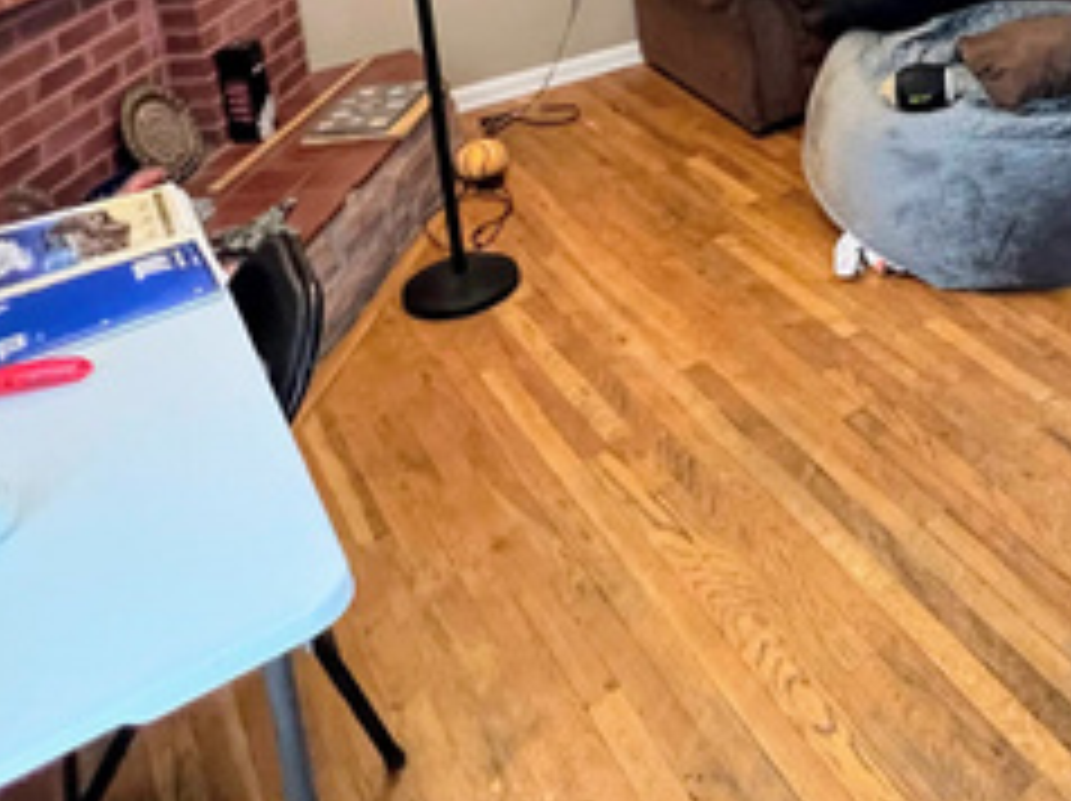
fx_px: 1082
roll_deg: +0.2
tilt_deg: -12.8
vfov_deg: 34.2
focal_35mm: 35
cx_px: 1026
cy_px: -112
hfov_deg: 45.9
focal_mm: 1.57
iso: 800
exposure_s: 1/60
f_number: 1.8
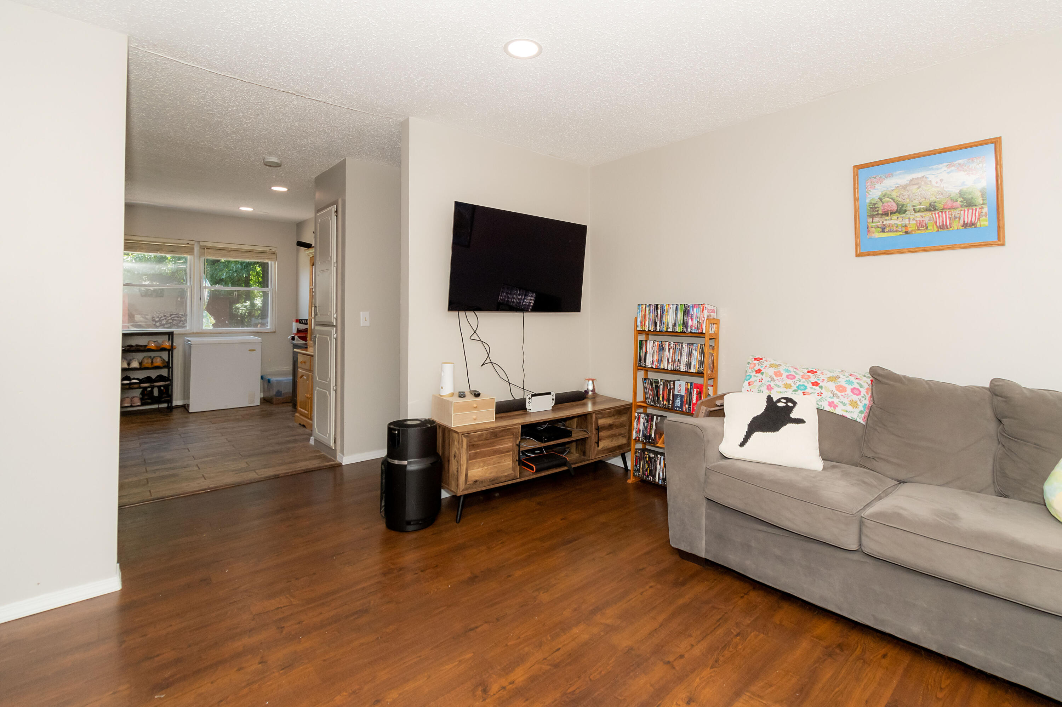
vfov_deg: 77.3
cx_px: 531
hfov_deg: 100.4
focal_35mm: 15
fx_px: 442
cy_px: 354
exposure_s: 1/180
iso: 500
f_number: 8
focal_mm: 10
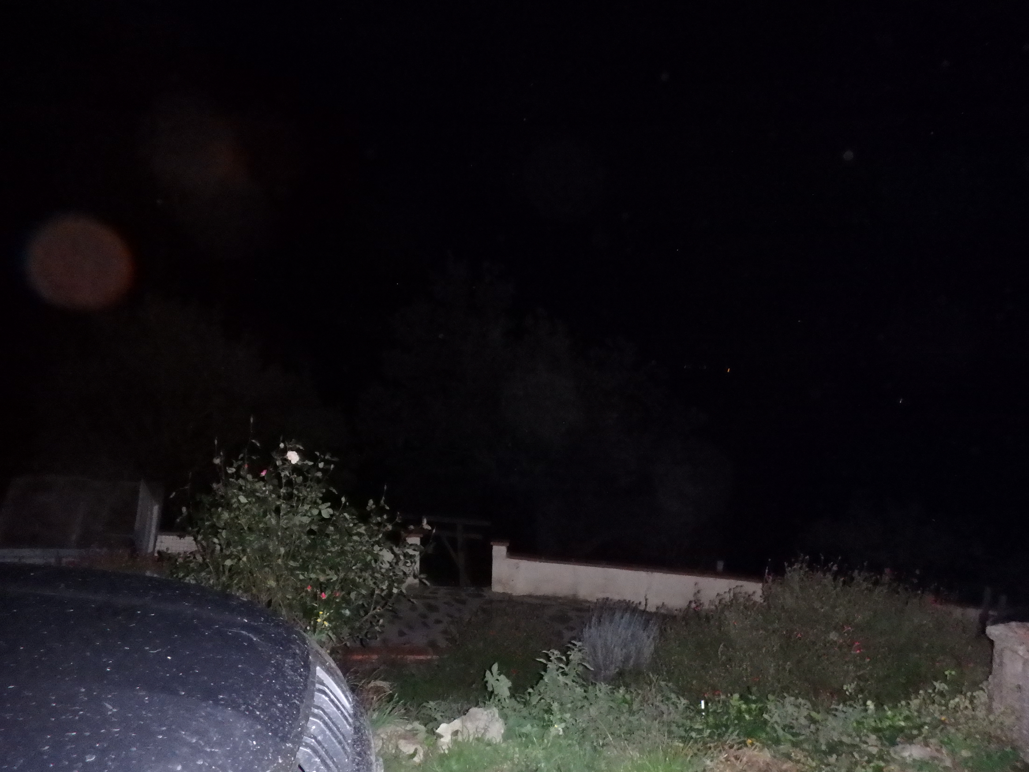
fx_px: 654
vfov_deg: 61.1
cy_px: 384
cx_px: 539
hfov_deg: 76.3
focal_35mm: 22
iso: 1600
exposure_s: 1/8
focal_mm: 3.7
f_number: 3.5
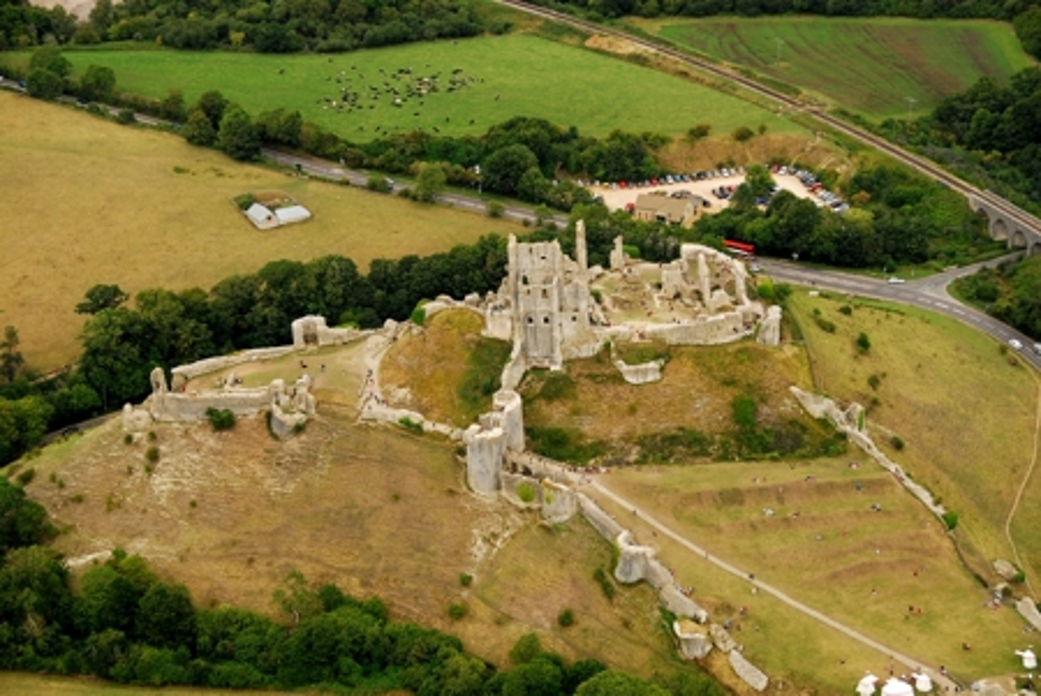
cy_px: 348
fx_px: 2605
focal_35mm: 90
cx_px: 520
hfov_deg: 22.6
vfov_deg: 15.2
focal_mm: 60
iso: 160
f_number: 7.1
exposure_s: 1/250
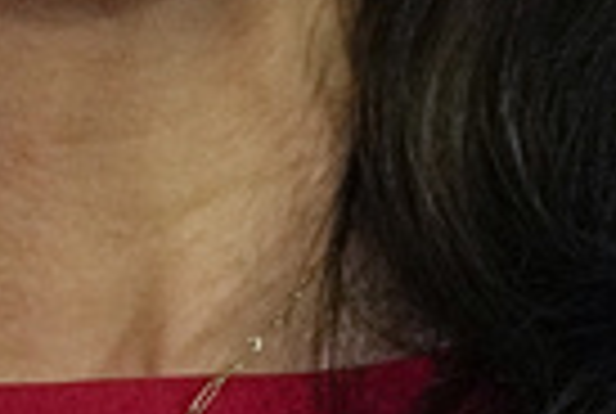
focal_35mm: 3355
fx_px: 57533
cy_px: -259
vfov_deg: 0.4
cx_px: -153
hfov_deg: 0.6
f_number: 2.8
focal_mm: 300
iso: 5000
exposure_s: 1/1000
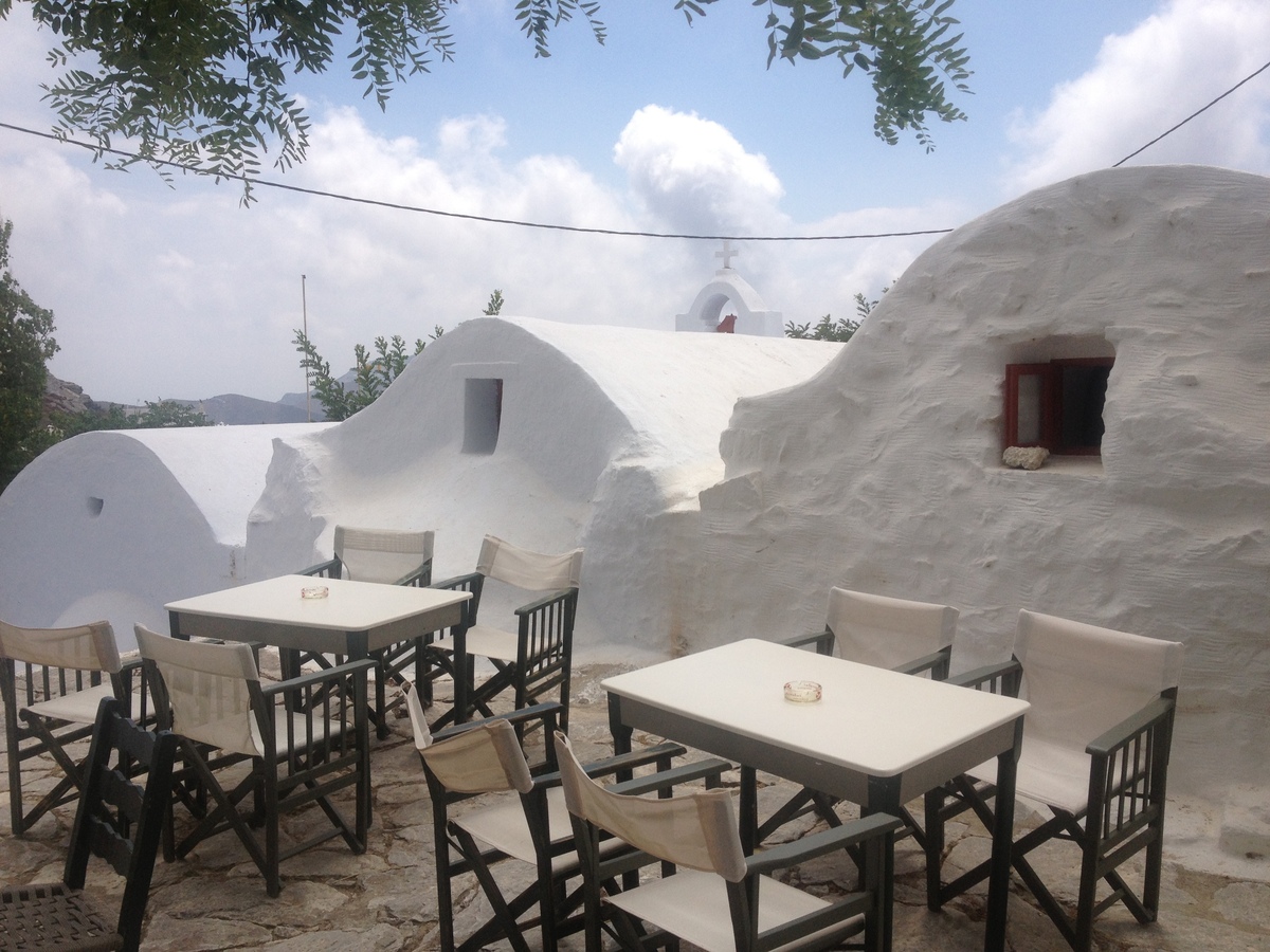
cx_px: 635
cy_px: 476
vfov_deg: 40.7
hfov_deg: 52.6
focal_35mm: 35
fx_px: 1284
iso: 50
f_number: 2.4
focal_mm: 4.28
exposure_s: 1/2907
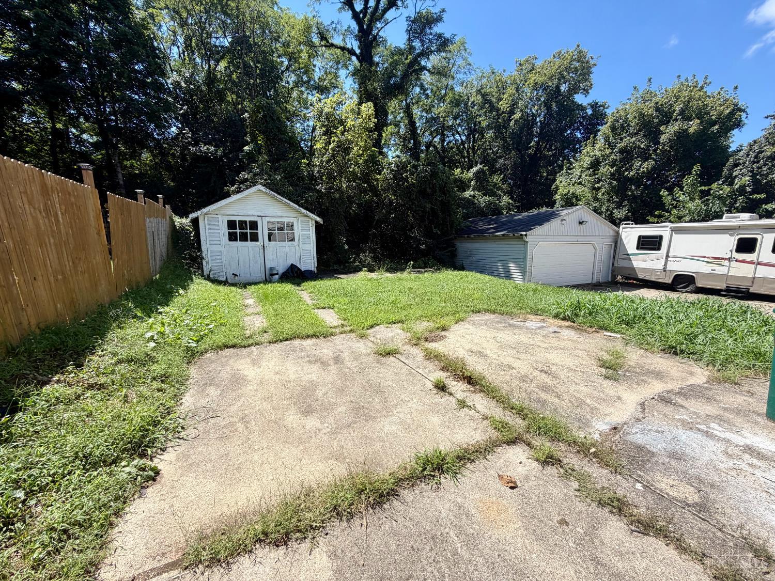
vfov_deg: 85.7
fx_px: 313
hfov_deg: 102.1
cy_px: 290
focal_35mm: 14
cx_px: 388
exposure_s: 1/770
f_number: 2.2
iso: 32
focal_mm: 2.22
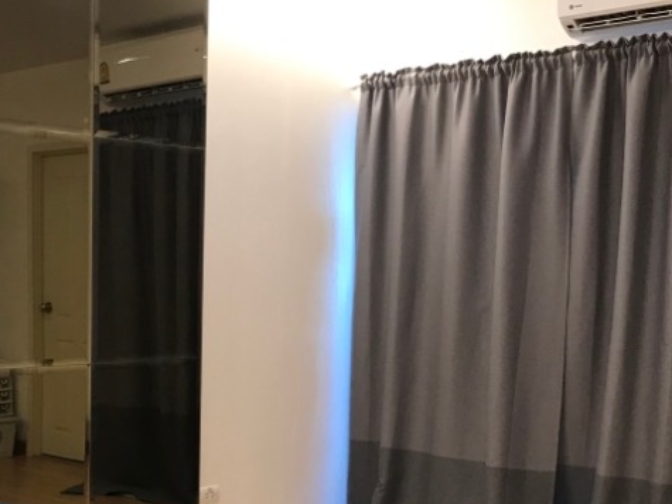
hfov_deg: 31.9
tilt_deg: -6.7
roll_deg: -1.0
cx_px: 139
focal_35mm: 59
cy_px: 365
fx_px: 1145
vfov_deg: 24.6
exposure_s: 1/20
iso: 40
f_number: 1.8
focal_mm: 3.99
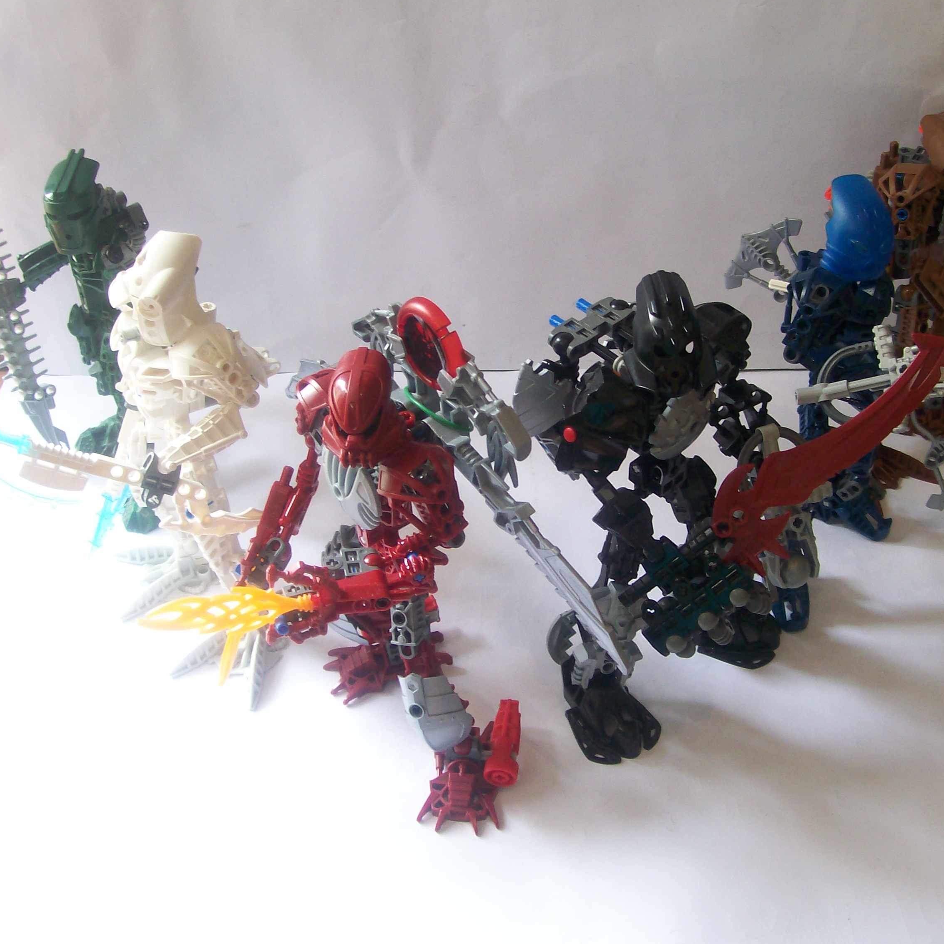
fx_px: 1327
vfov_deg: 39.2
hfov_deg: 39.2
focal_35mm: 43
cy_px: 467
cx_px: 495
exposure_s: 1/32.7
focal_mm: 6
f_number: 2.7
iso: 80
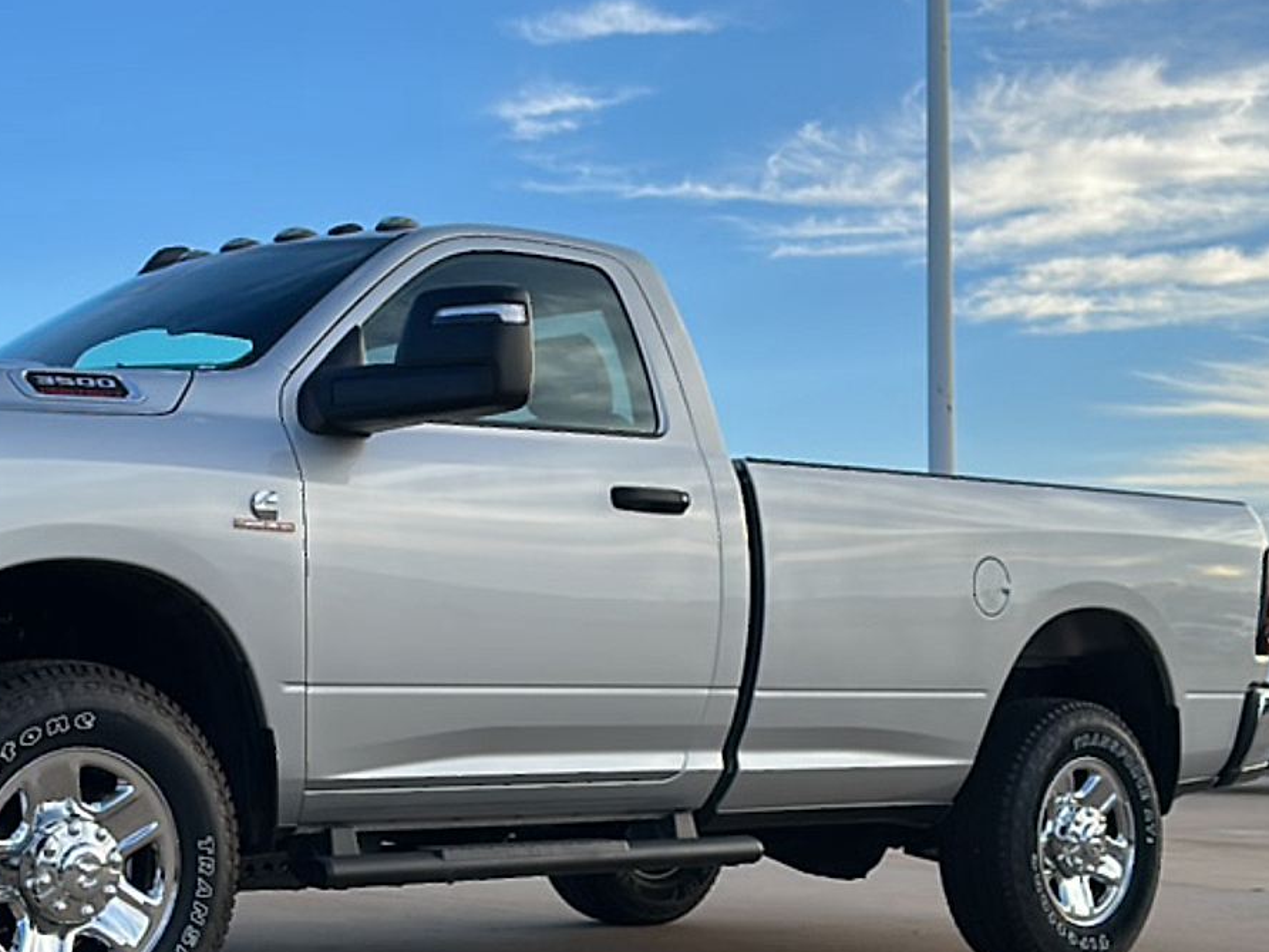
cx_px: 366
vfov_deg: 27.9
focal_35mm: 52
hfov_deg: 36.2
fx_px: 1906
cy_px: 598
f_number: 1.78
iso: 80
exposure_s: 1/1727
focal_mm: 6.86
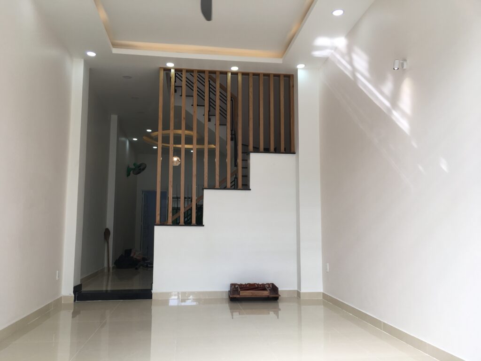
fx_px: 403
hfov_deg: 61.7
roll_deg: -0.1
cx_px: 240
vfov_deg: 48.2
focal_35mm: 29
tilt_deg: +7.5
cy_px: 180
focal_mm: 4.15
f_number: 2.2
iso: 25
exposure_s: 1/100
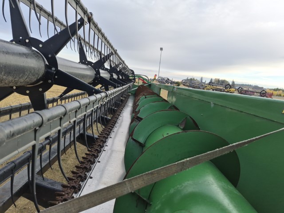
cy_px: 106
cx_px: 142
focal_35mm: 23
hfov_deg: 73.9
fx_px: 189
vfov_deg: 58.9
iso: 80
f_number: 1.8
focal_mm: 5.4
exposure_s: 1/2144
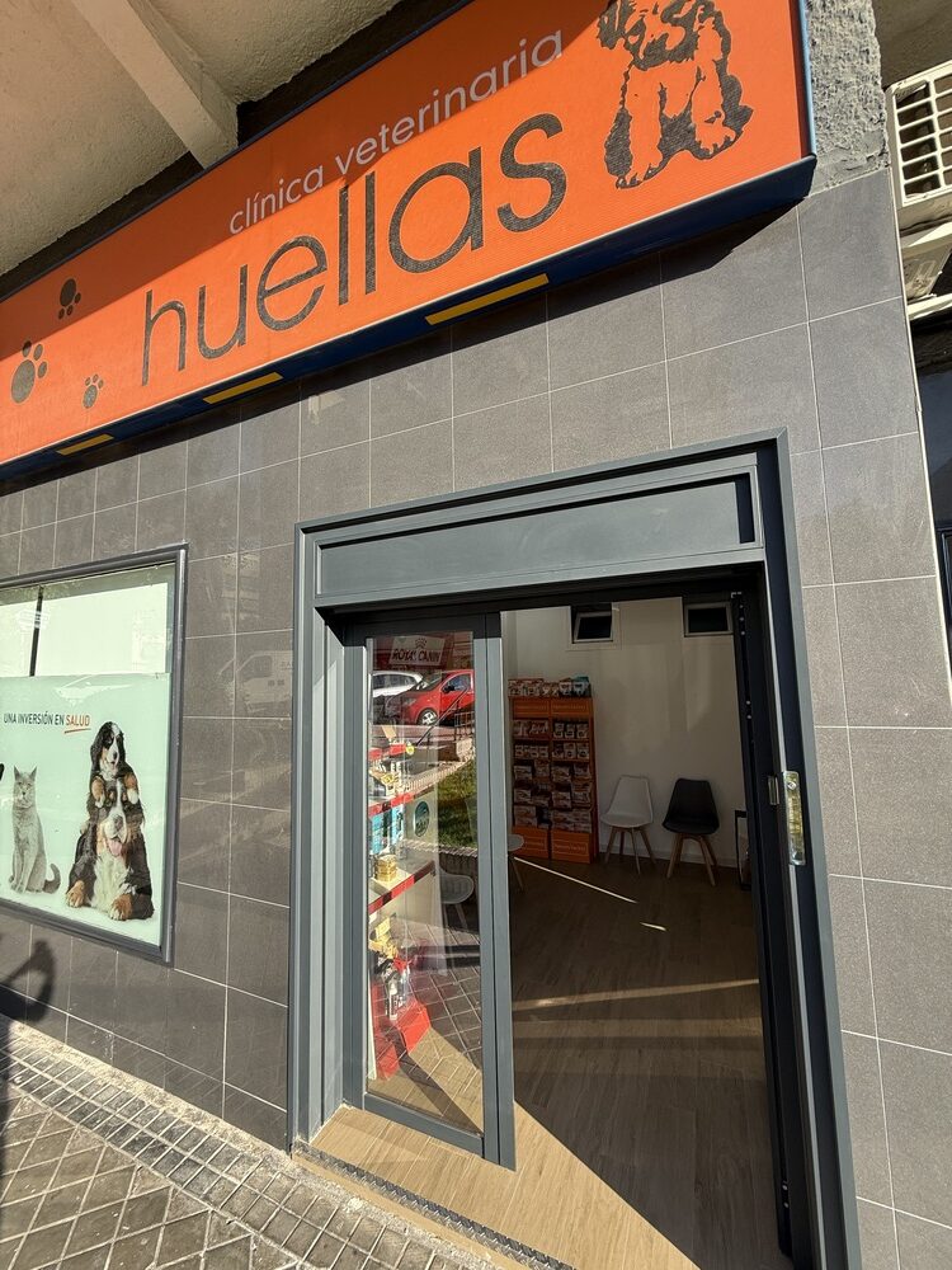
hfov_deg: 85.7
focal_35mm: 14
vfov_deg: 102.1
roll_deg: +1.3
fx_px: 513
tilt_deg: +6.7
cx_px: 476
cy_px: 635
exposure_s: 1/368
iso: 50
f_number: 2.2
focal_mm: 2.22
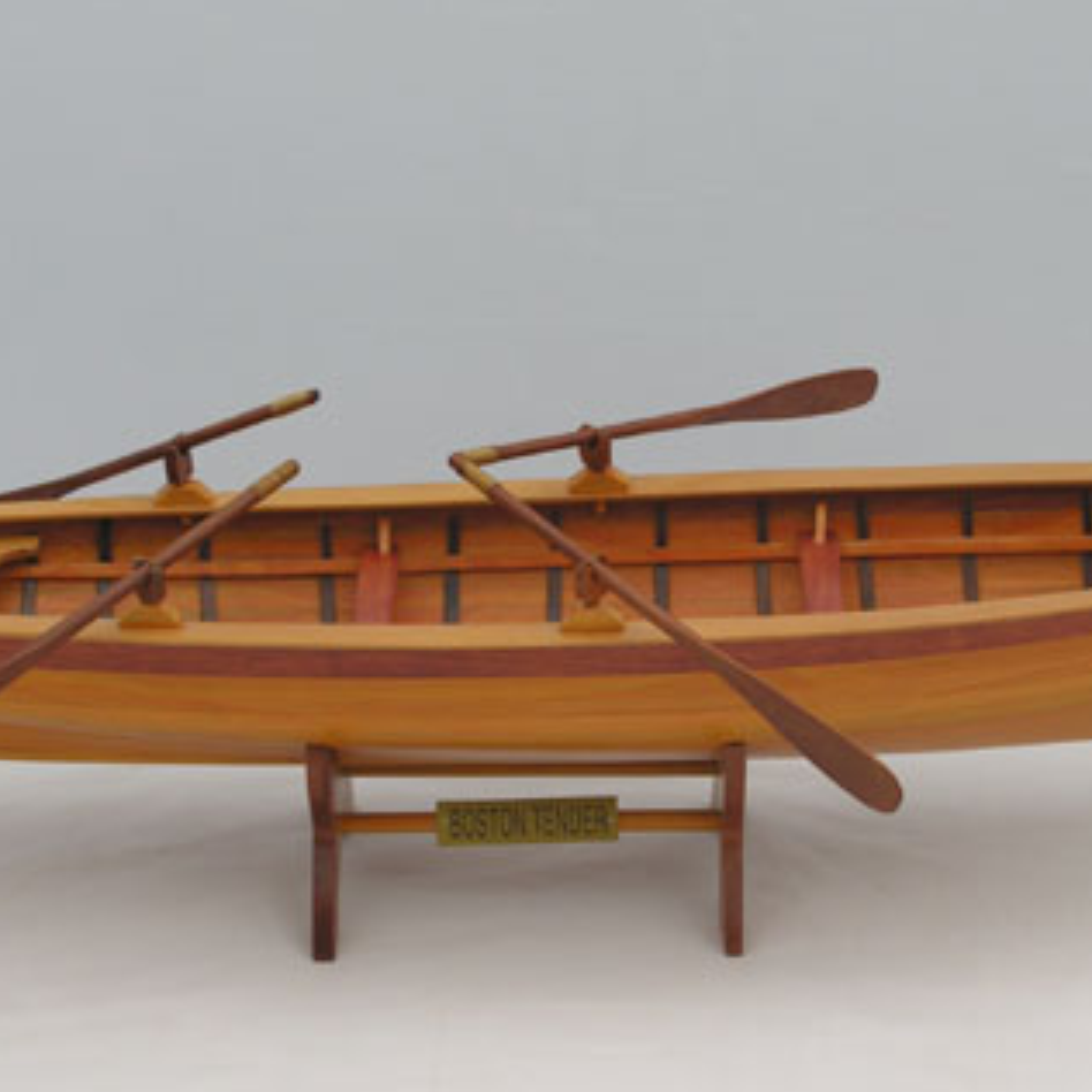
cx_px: 605
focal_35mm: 124
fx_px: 4426
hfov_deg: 14.1
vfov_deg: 14.1
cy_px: 570
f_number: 7.1
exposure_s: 1/153
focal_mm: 18.8
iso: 50
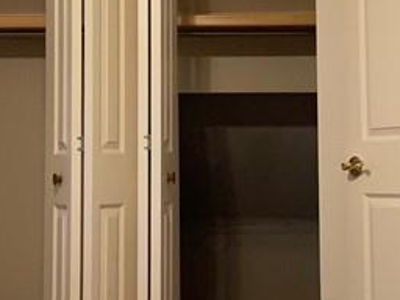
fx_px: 1202
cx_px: 244
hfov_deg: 18.9
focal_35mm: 104
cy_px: 84
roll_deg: +1.1
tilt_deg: +5.4
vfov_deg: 14.2
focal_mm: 4.25
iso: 250
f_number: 1.8
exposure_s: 1/60
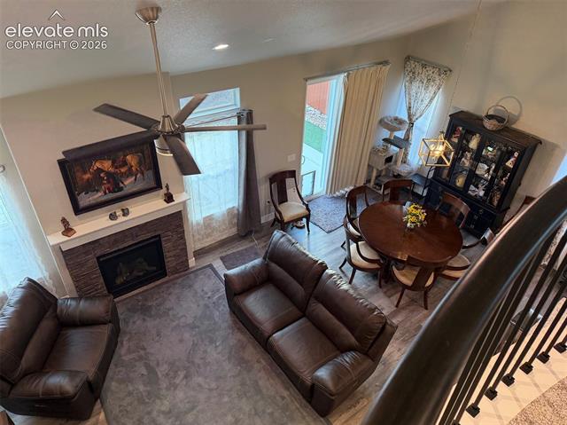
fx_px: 393
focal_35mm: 24
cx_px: 284
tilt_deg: -35.9
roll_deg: -2.0
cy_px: 212
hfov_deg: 71.6
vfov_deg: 56.8
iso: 320
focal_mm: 6.76
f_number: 1.78
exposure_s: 1/120
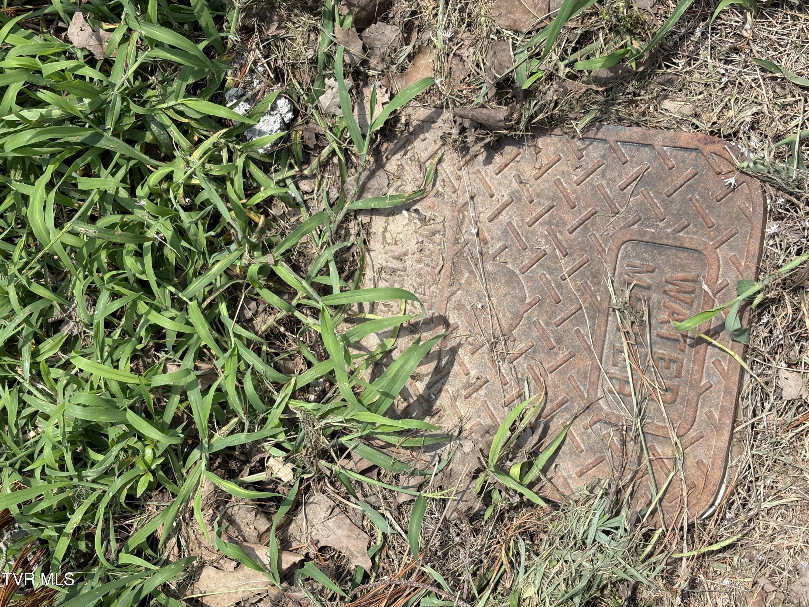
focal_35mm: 52
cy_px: 304
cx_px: 404
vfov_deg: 28.0
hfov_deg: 36.8
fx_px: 1215
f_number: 1.6
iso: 32
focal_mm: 5.96
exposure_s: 1/1484
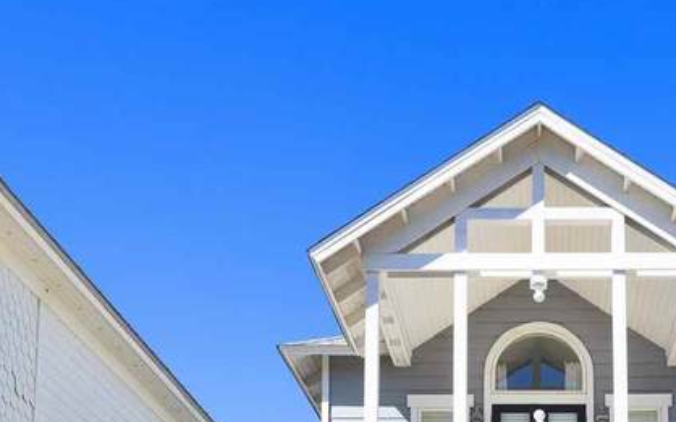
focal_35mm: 53
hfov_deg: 36.9
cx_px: 540
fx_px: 976
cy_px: 683
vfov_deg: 20.0
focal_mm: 17
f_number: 11
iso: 400
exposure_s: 1/1000
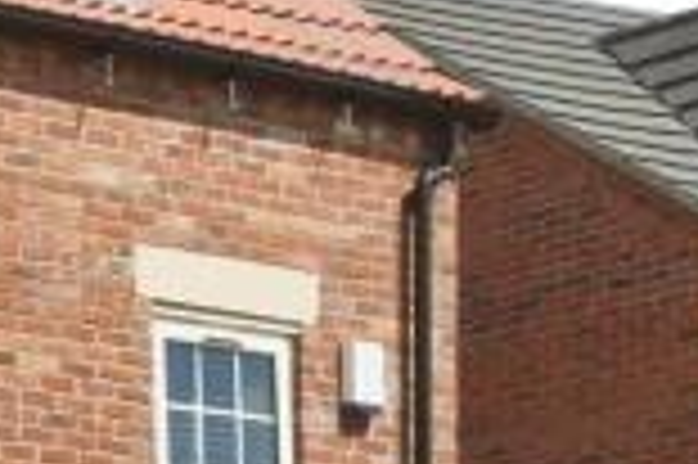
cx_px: -1328
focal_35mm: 198
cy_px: 331
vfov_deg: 6.9
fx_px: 3835
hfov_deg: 8.7
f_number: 14
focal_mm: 20
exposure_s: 1/800
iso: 800
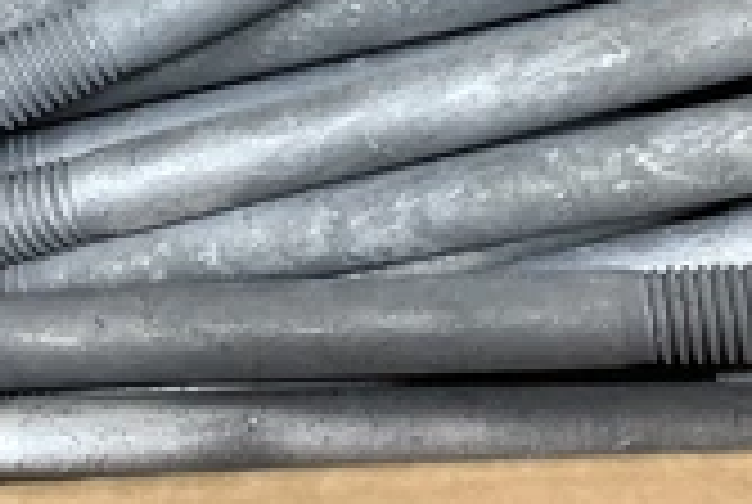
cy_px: 4
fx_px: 1611
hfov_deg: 26.3
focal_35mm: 77
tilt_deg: -70.2
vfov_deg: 17.4
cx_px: 342
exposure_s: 1/60
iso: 100
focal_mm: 3.3
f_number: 2.4
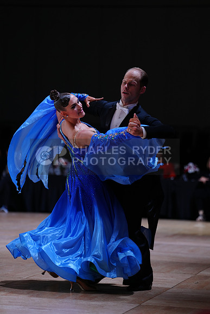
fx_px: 1093
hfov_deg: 11.0
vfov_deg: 16.4
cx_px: 105
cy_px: 157
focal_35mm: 125
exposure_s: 1/500
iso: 640
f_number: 2.8
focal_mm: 125
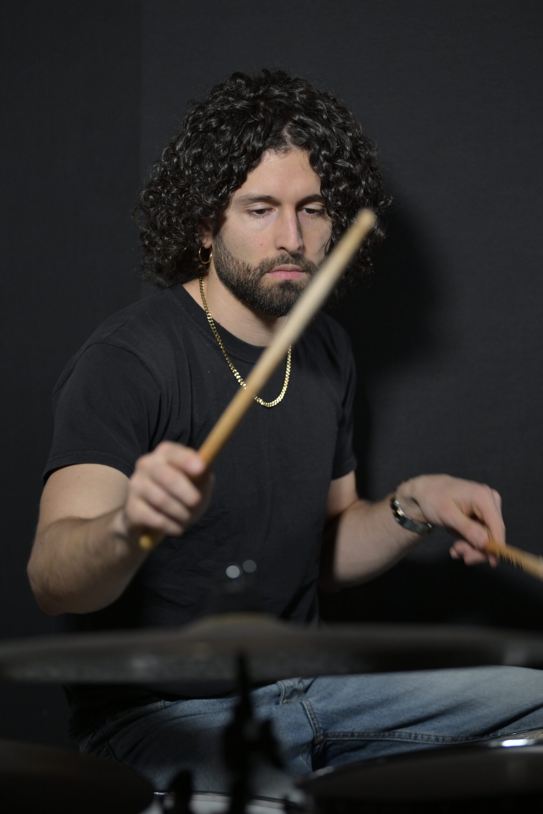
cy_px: 407
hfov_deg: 14.4
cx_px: 272
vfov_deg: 21.5
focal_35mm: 95
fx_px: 2149
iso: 560
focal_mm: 95
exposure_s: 1/100
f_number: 2.8
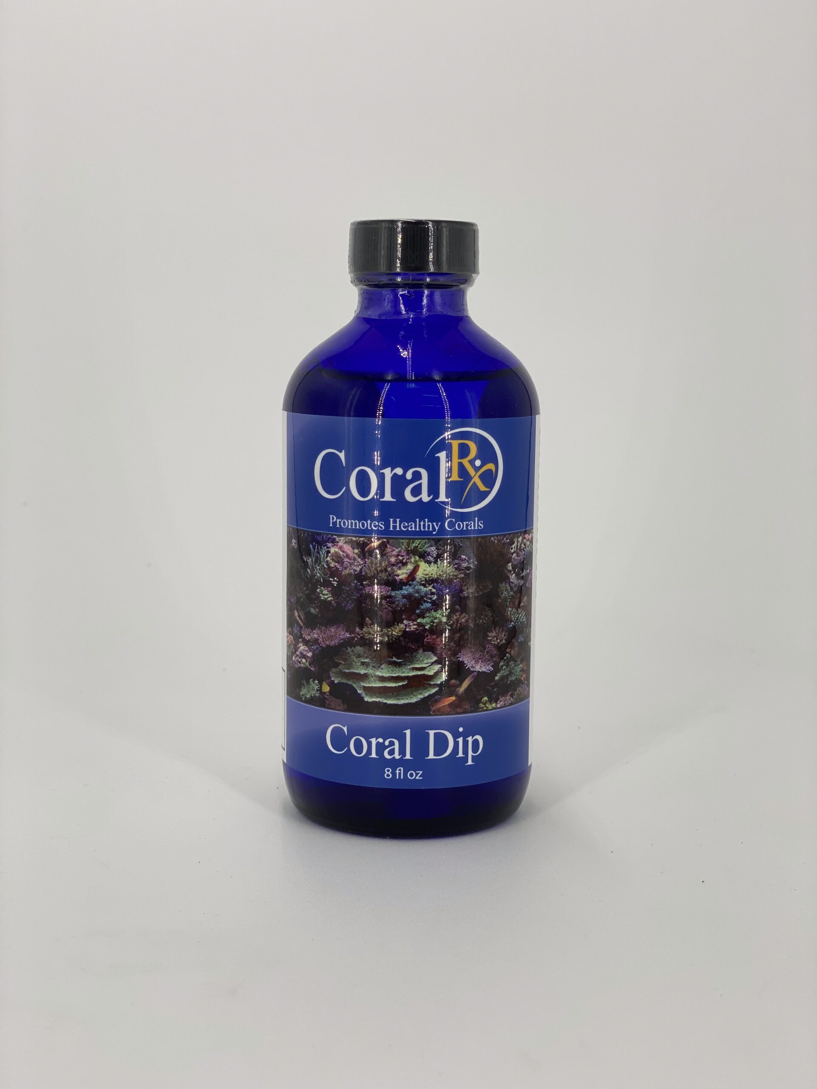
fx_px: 1636
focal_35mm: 52
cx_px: 408
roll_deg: -1.3
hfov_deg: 28.0
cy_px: 544
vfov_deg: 36.8
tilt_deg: -7.6
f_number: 2
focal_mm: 6
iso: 20
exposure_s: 1/940
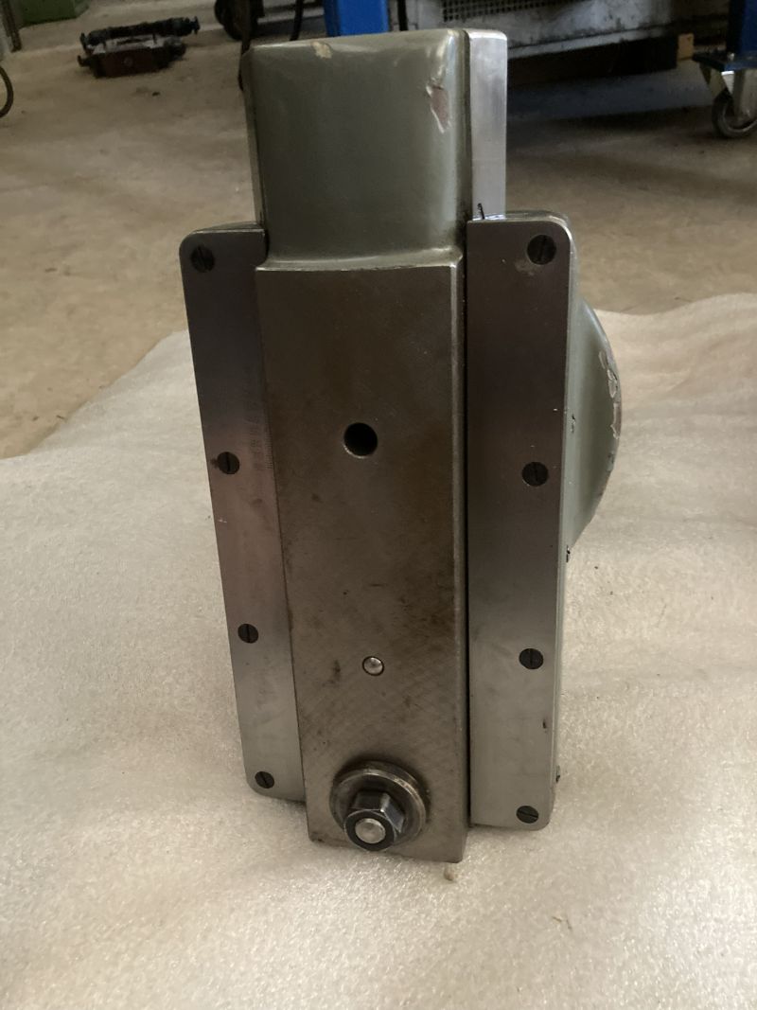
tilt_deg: -34.1
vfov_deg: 63.4
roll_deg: +5.0
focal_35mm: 28
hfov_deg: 49.7
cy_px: 505
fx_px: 817
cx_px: 378
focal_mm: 3.99
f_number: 1.8
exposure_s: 1/24
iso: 640
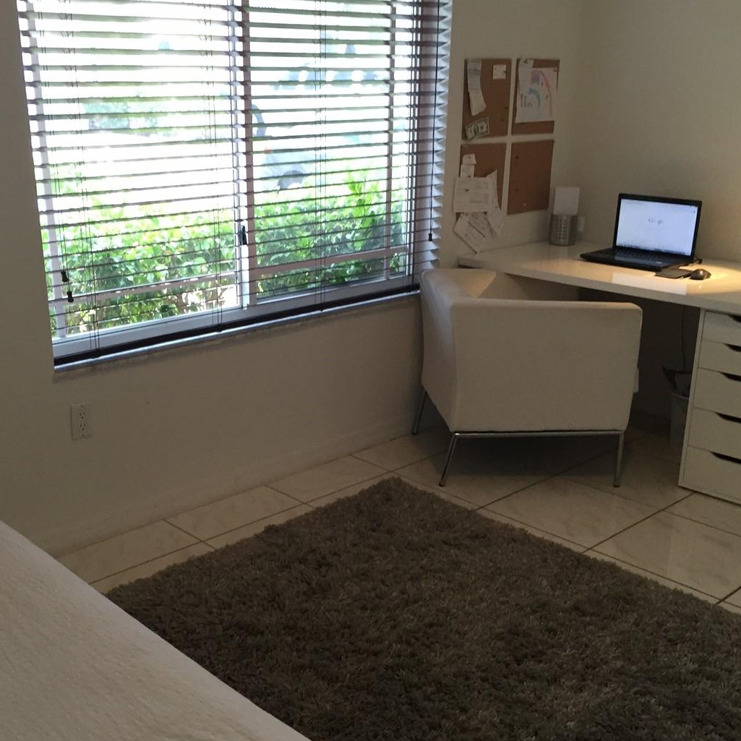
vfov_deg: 41.7
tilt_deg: -21.4
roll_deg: -1.2
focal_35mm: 40
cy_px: 429
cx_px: 343
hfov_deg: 41.8
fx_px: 969
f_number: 2.2
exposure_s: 1/30
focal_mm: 4.15
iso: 50
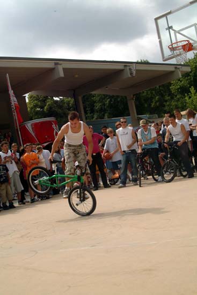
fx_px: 443
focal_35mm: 54
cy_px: 148
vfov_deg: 36.9
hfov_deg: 25.1
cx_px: 98
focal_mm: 36
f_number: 11
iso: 200
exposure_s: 1/500
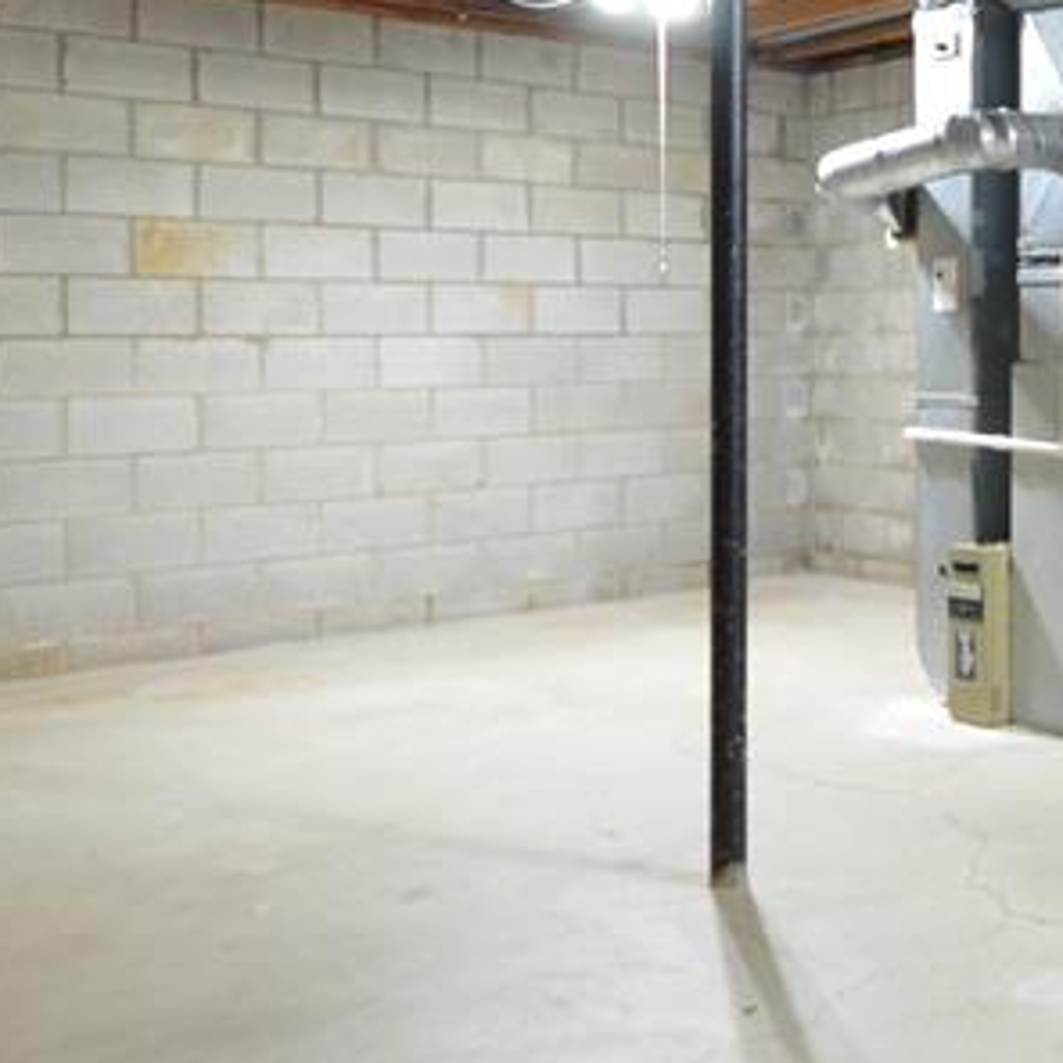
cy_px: 341
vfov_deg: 37.9
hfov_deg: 33.9
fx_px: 1529
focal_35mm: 44
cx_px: 1131
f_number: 3.5
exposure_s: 1/30
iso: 900
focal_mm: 10
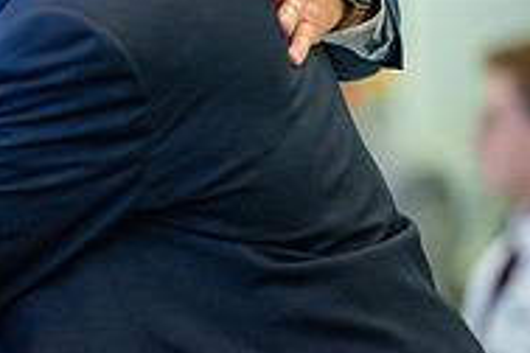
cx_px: 0
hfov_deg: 6.4
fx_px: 4740
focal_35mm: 322
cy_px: -24
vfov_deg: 4.3
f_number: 1.4
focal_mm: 105
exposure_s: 1/500
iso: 6400
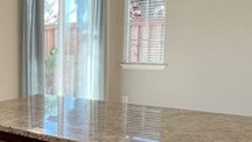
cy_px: 86
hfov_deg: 32.6
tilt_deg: -6.9
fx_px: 327
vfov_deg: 24.4
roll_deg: +1.3
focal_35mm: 49
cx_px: -68
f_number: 1.8
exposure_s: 1/120
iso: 50
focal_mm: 1.57
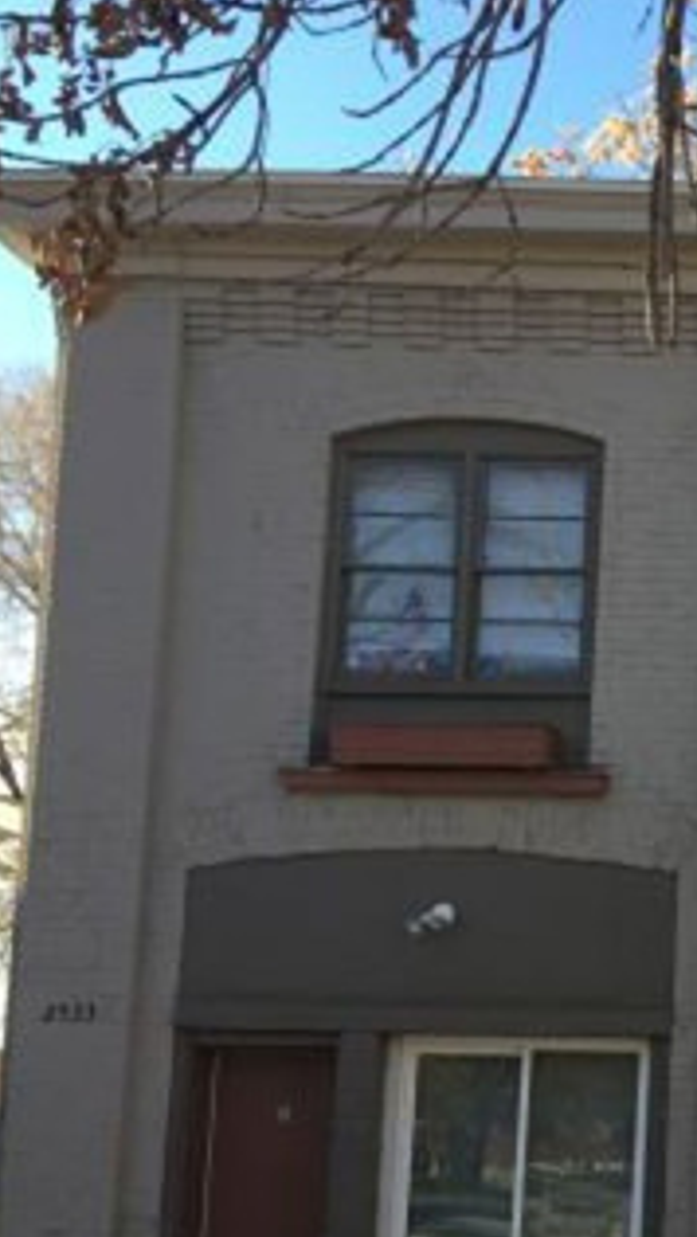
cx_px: 1092
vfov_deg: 32.4
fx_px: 2101
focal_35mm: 64
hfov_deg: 16.8
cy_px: 869
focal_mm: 4.15
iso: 32
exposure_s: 1/471
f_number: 2.2
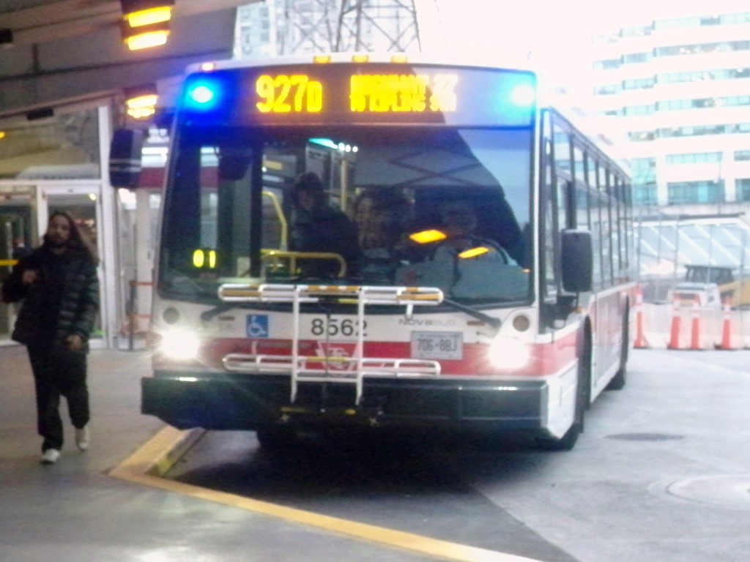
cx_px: 375
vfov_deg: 17.4
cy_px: 281
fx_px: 1842
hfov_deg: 23.0
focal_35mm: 85
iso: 2500
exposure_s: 1/80
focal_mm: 15.1
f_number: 5.1
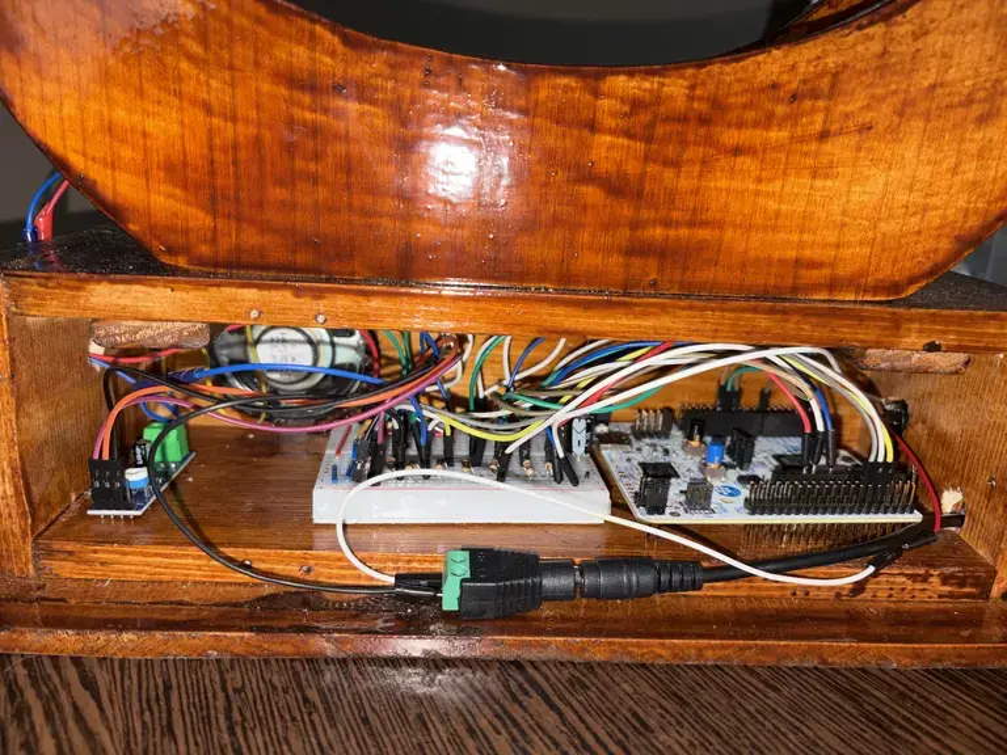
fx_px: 756
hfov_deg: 67.3
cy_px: 378
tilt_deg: -16.4
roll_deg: -2.5
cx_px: 504
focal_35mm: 26
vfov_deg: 53.1
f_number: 1.6
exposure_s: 1/9
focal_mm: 5.96
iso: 32
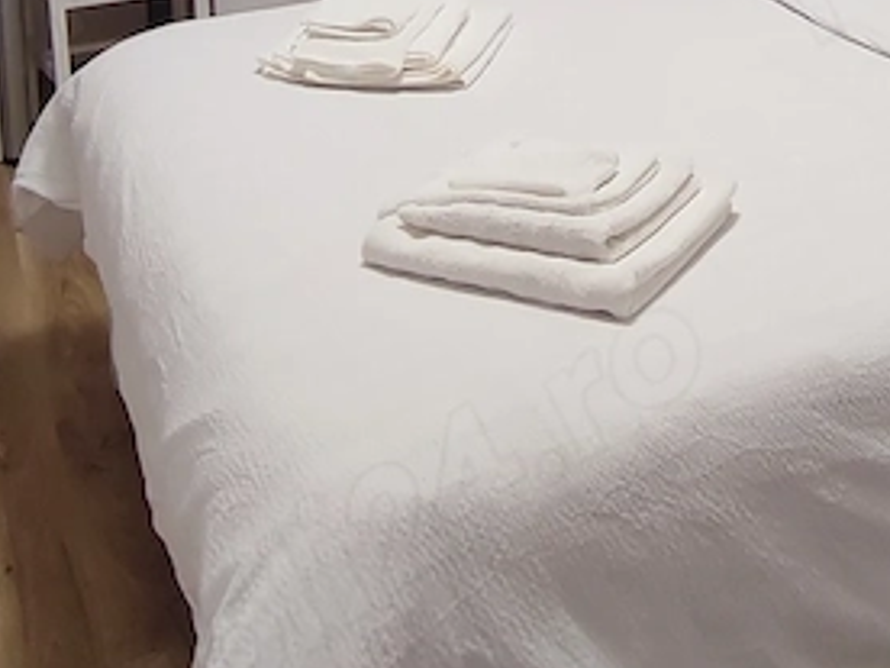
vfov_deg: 22.6
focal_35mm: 58
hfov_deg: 32.2
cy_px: -195
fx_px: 1491
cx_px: 732
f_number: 2.2
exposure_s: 1/100
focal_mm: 1.65
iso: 185
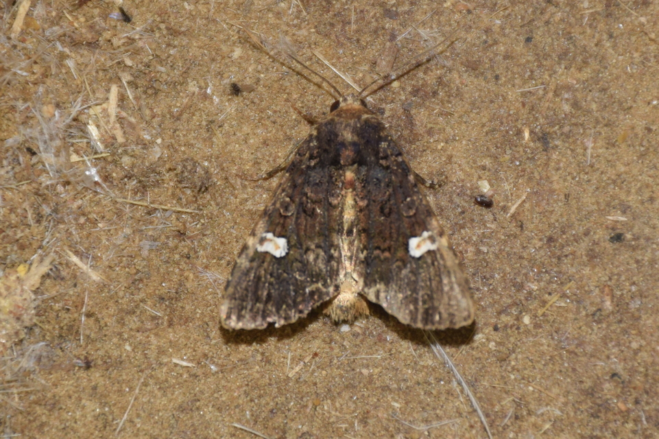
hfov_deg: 9.8
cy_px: 220
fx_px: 3843
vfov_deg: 6.5
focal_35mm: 210
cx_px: 330
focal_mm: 140
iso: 320
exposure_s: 1/60
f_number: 7.1
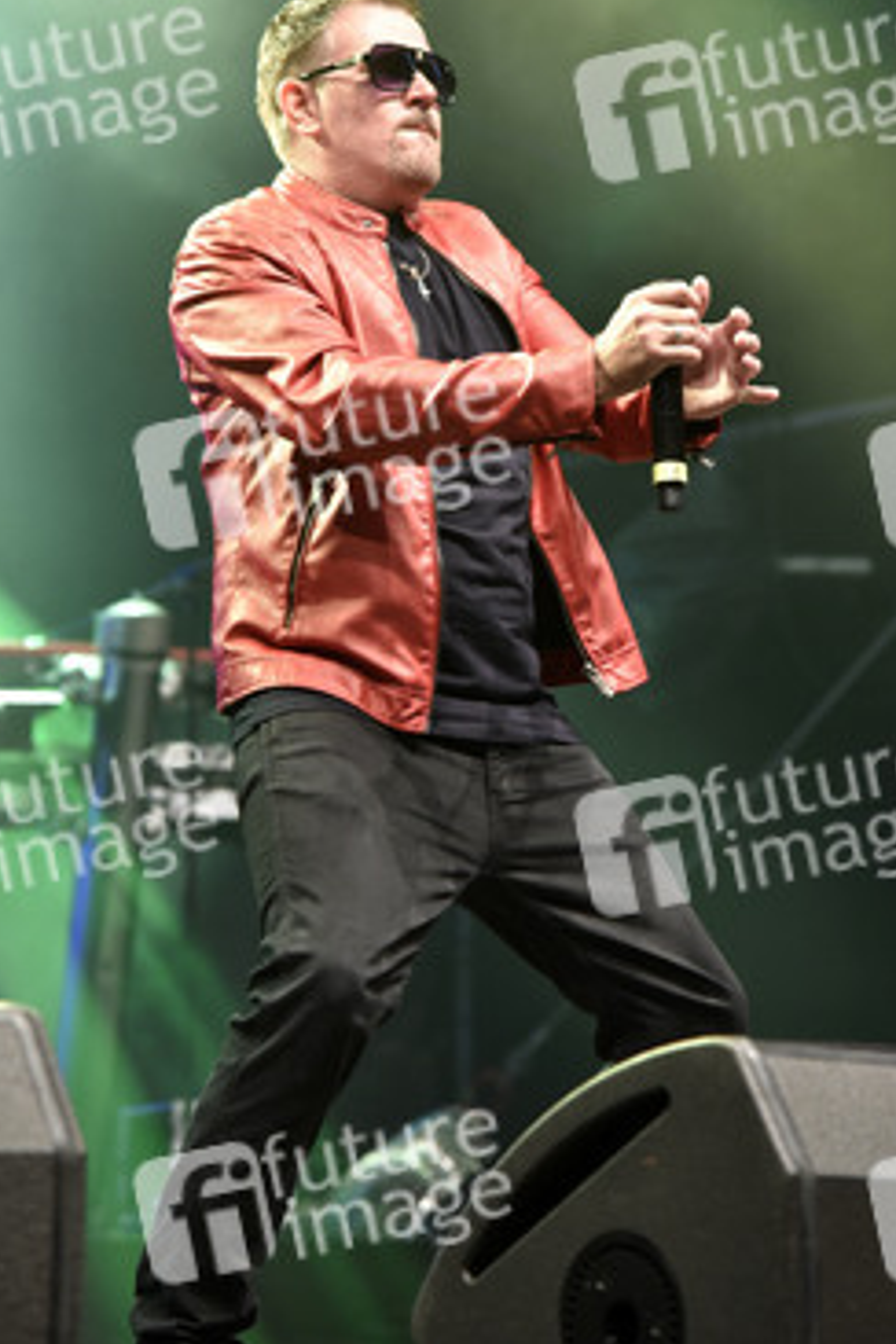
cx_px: 430
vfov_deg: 15.6
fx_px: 4890
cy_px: 646
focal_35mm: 131
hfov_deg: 10.5
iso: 3200
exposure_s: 1/125
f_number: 4.5
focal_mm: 120
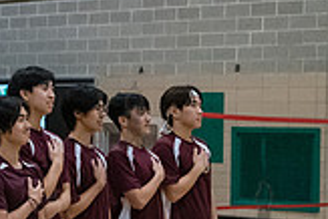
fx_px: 1322
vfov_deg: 9.5
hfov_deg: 13.2
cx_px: -185
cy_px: 184
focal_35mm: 145
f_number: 3.5
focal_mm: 36
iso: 8000
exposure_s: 1/400
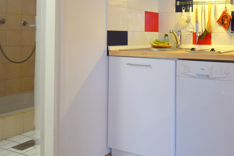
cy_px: 30
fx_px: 201
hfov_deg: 48.9
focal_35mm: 31
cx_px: 236
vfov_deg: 40.5
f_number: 4
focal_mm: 10
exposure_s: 1/60
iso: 450
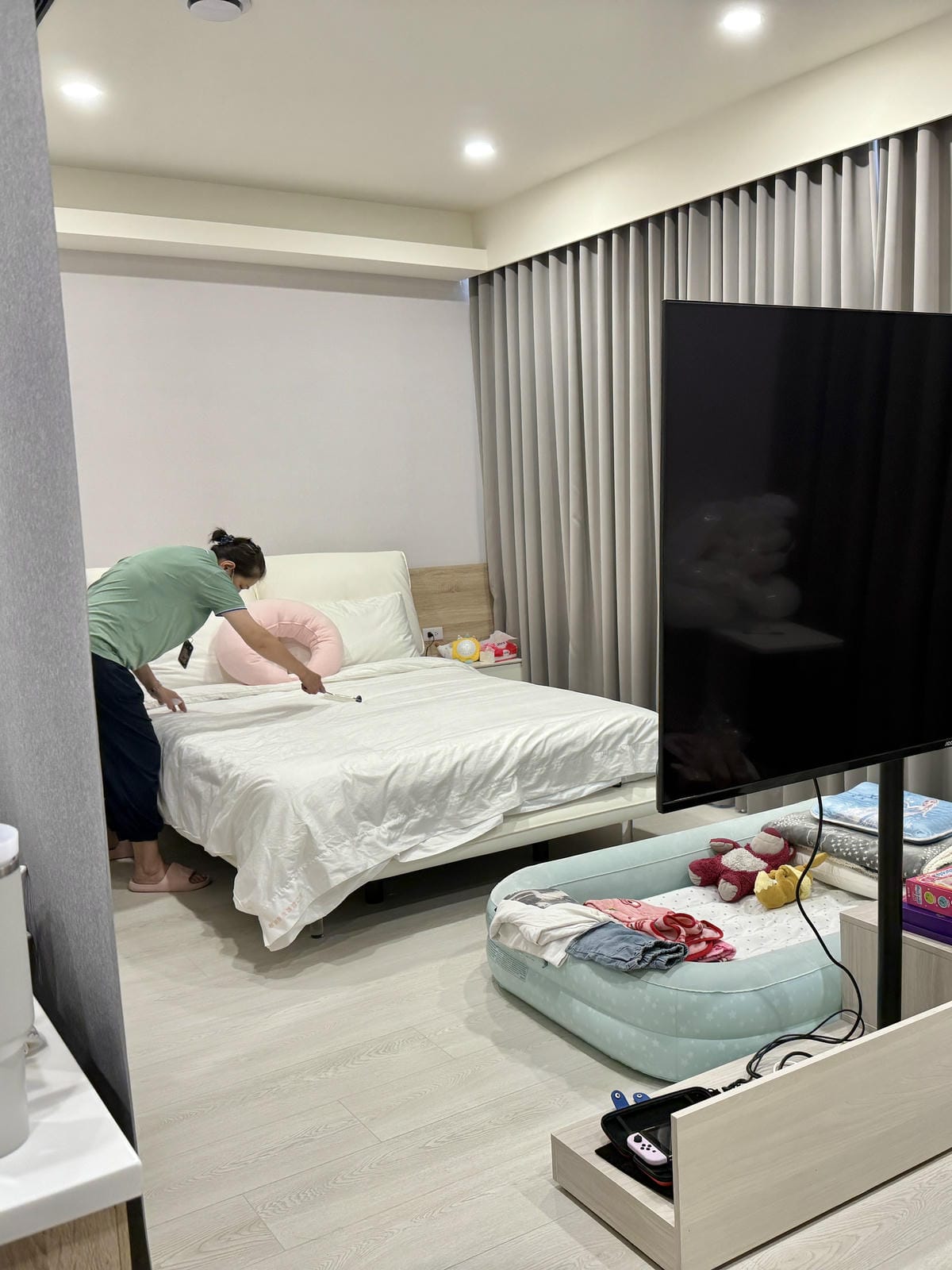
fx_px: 880
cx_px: 476
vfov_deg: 71.6
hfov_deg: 56.8
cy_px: 635
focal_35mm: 24
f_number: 1.78
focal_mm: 6.76
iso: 200
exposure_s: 1/120
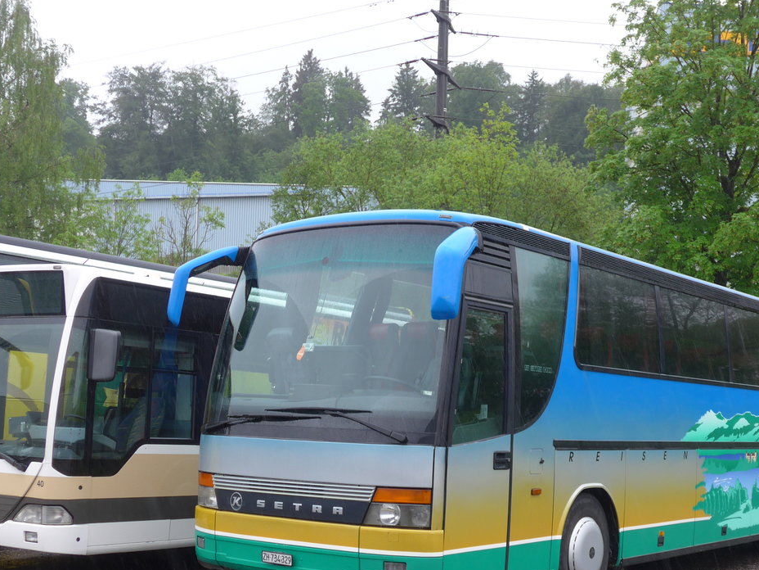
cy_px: 347
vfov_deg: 27.5
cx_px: 466
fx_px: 1162
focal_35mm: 53
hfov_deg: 36.0
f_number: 2.8
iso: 80
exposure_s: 1/160
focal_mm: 8.4
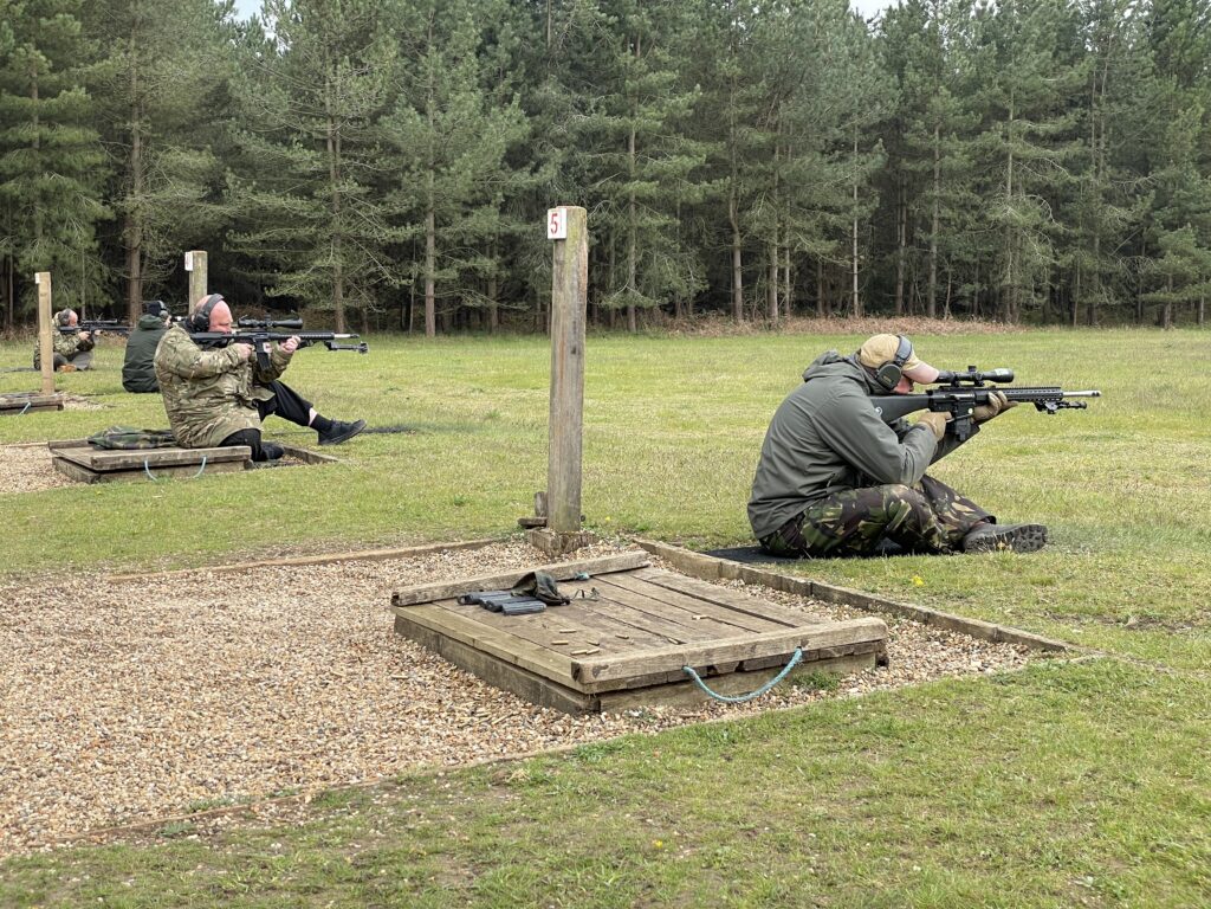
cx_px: 606
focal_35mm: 52
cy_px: 454
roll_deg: -0.4
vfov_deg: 28.0
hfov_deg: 36.8
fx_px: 1819
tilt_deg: -3.9
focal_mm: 6
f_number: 2
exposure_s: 1/432
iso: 25
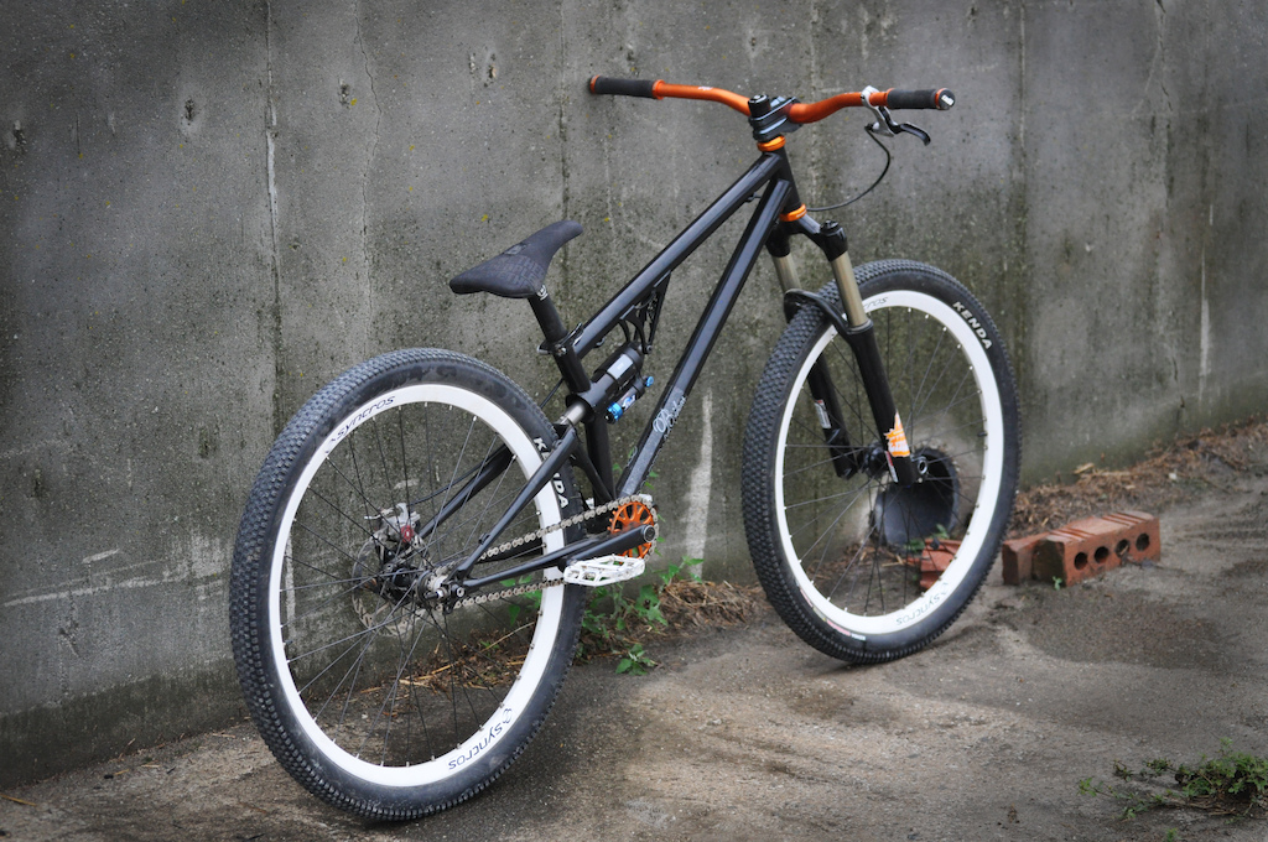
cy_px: 421
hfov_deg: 24.6
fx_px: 2902
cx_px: 634
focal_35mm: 82
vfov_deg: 16.5
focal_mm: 55
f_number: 4
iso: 1250
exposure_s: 1/500
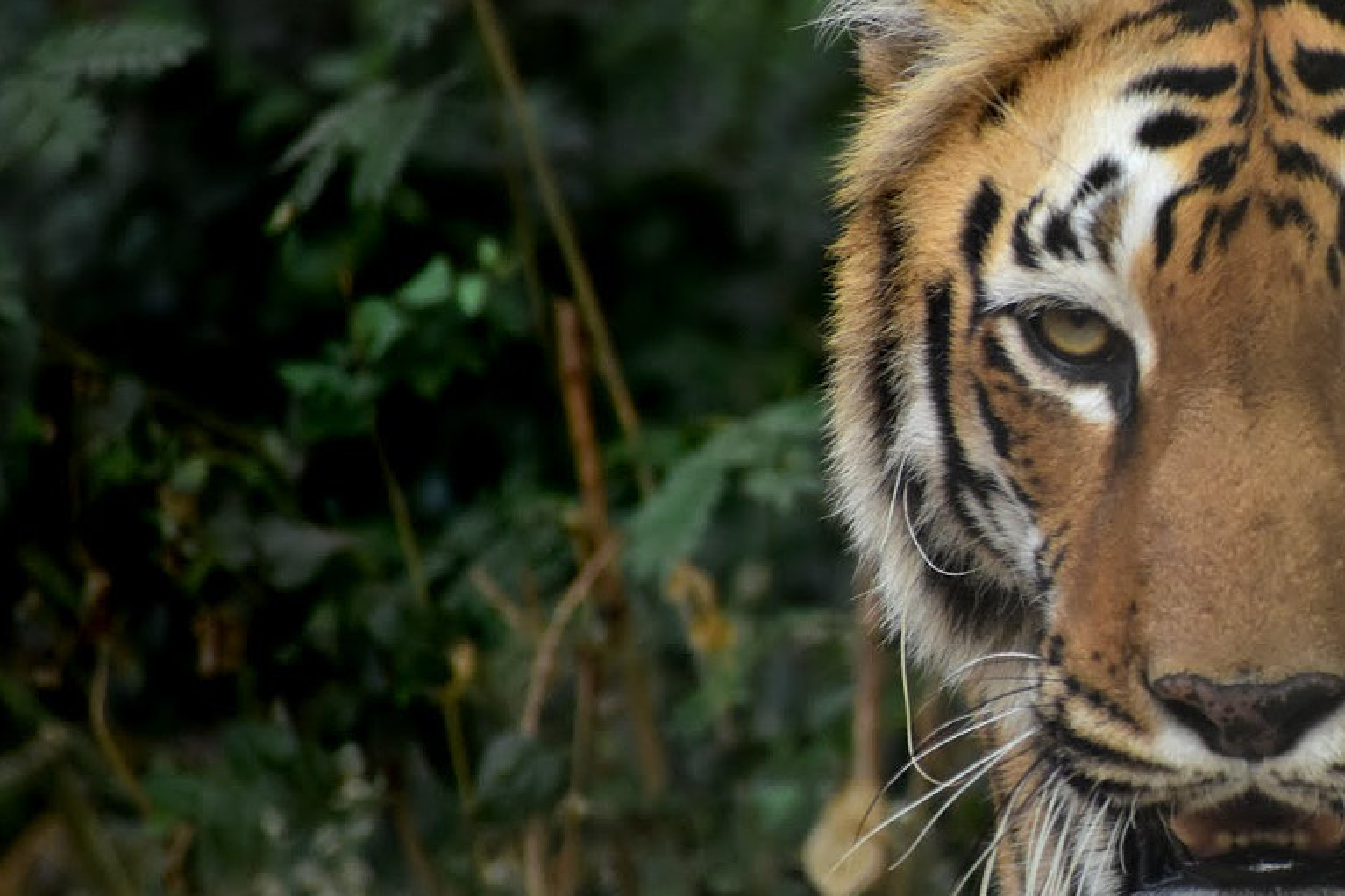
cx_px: 1354
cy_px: 406
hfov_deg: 2.2
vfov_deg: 1.5
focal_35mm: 939
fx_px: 35072
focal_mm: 300
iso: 800
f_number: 6.3
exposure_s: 1/320
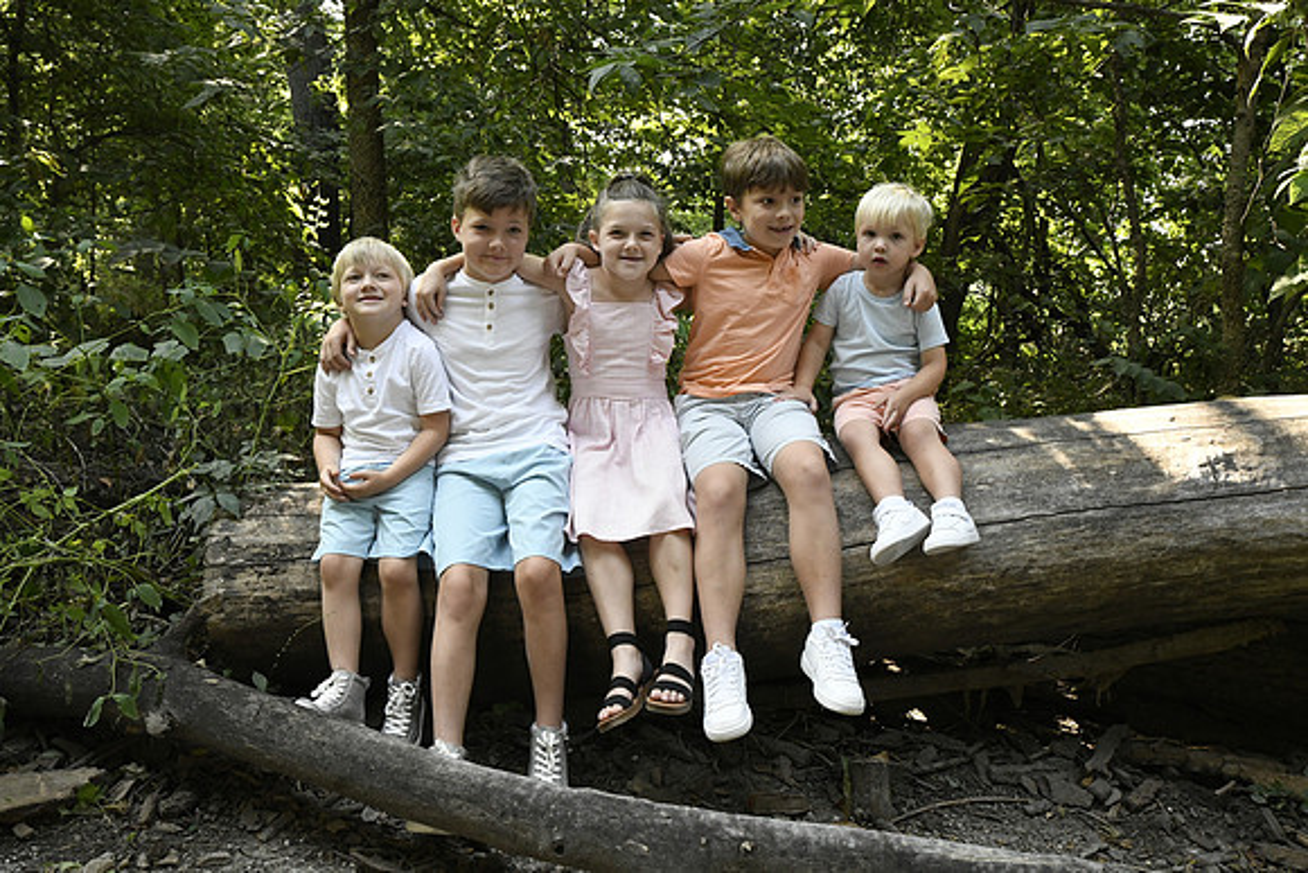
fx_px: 1127
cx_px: 654
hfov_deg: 60.3
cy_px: 436
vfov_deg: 42.3
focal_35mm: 31
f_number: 9
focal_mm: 31
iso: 6400
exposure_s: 1/320
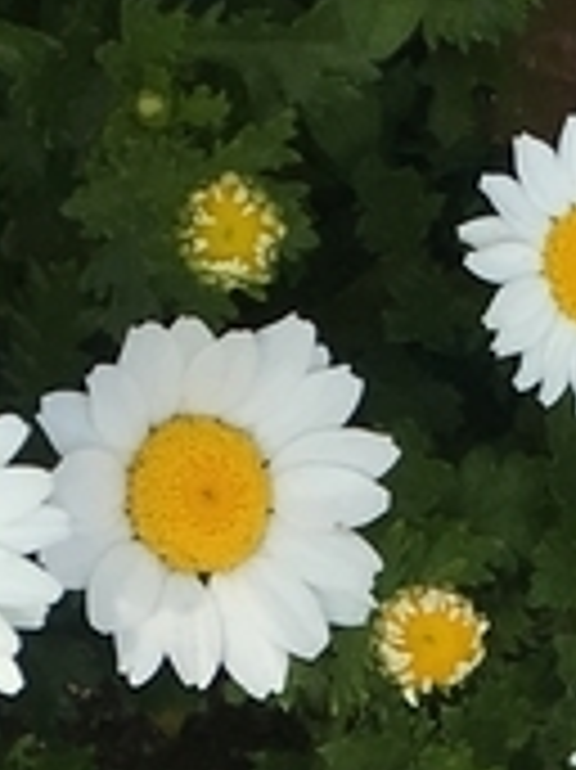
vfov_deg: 8.9
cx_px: 598
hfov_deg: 7.2
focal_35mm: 204
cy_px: 1729
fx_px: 4532
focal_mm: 4.15
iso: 25
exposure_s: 1/1923
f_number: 2.2
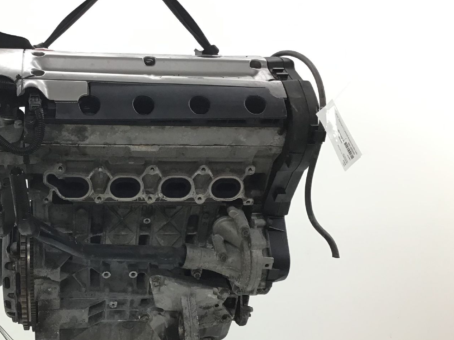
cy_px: 247
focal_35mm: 47
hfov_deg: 39.6
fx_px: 617
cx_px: 128
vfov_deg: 30.5
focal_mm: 3.3
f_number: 2.4
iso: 40
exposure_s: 1/33
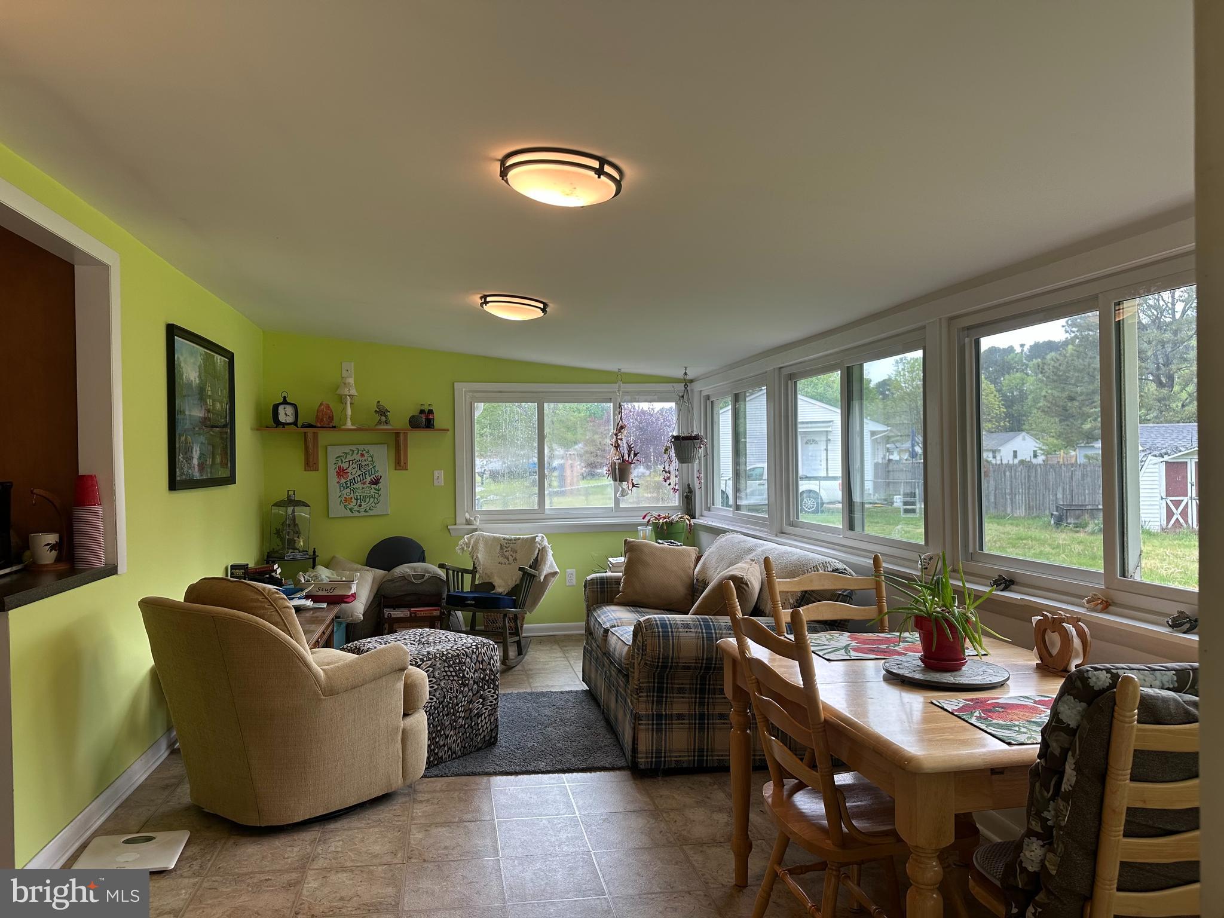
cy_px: 459
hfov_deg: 71.6
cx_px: 612
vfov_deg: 56.8
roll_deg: +0.7
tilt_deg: -0.1
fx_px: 849
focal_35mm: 24
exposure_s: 1/120
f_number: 1.78
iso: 100
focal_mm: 6.86
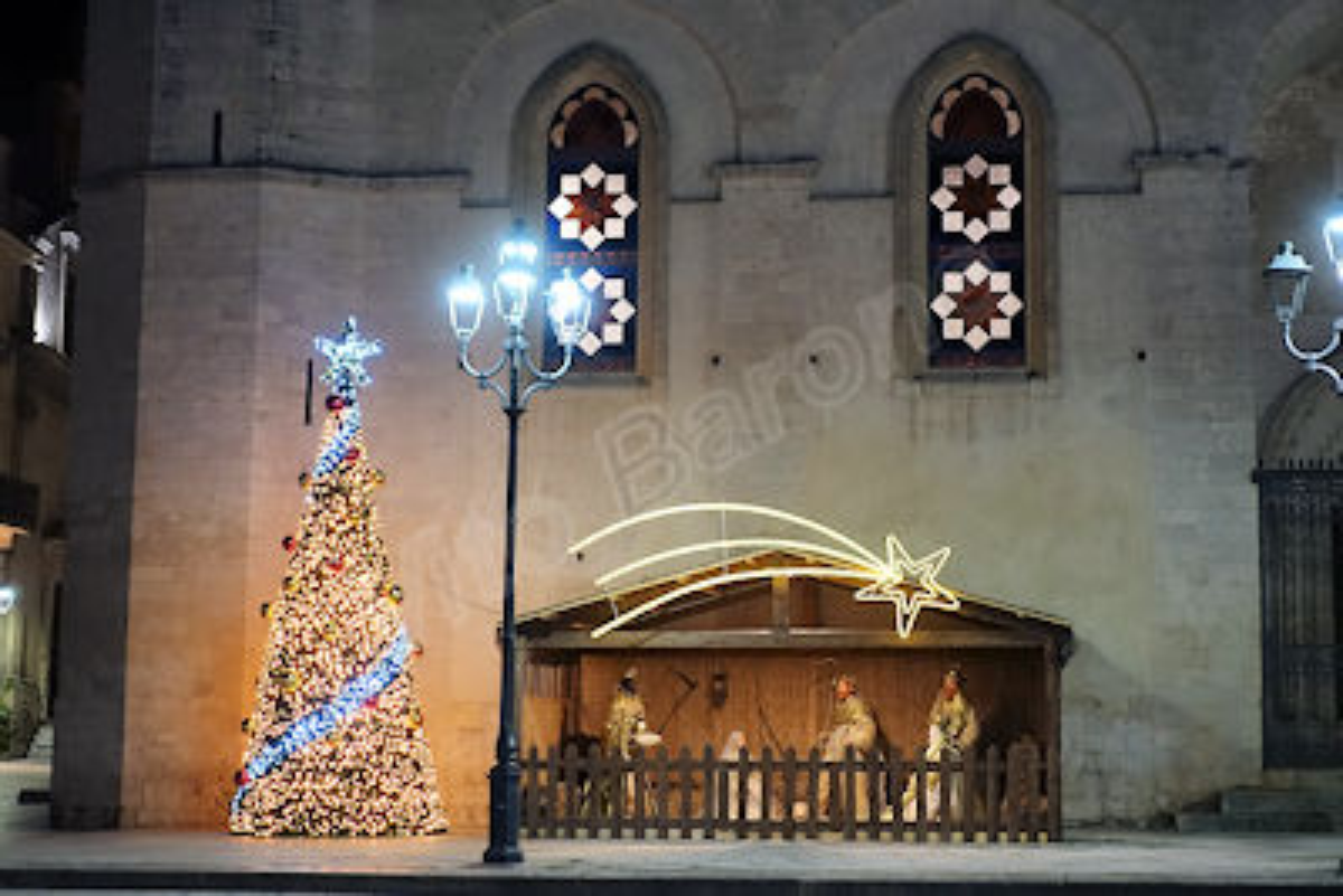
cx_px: 672
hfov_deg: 31.9
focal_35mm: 63
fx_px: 2351
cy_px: 448
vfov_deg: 21.6
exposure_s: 1/40
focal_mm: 22.95
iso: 800
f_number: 2.8
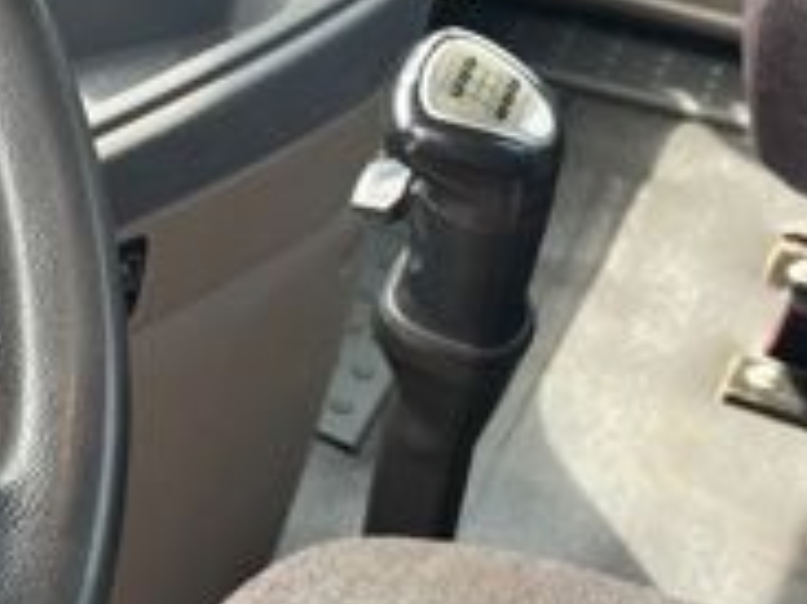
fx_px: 2120
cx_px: -154
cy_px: 163
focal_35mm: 91
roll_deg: -0.7
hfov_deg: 20.2
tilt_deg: -36.2
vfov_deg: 16.2
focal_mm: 5.1
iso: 40
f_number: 1.6
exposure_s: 1/121
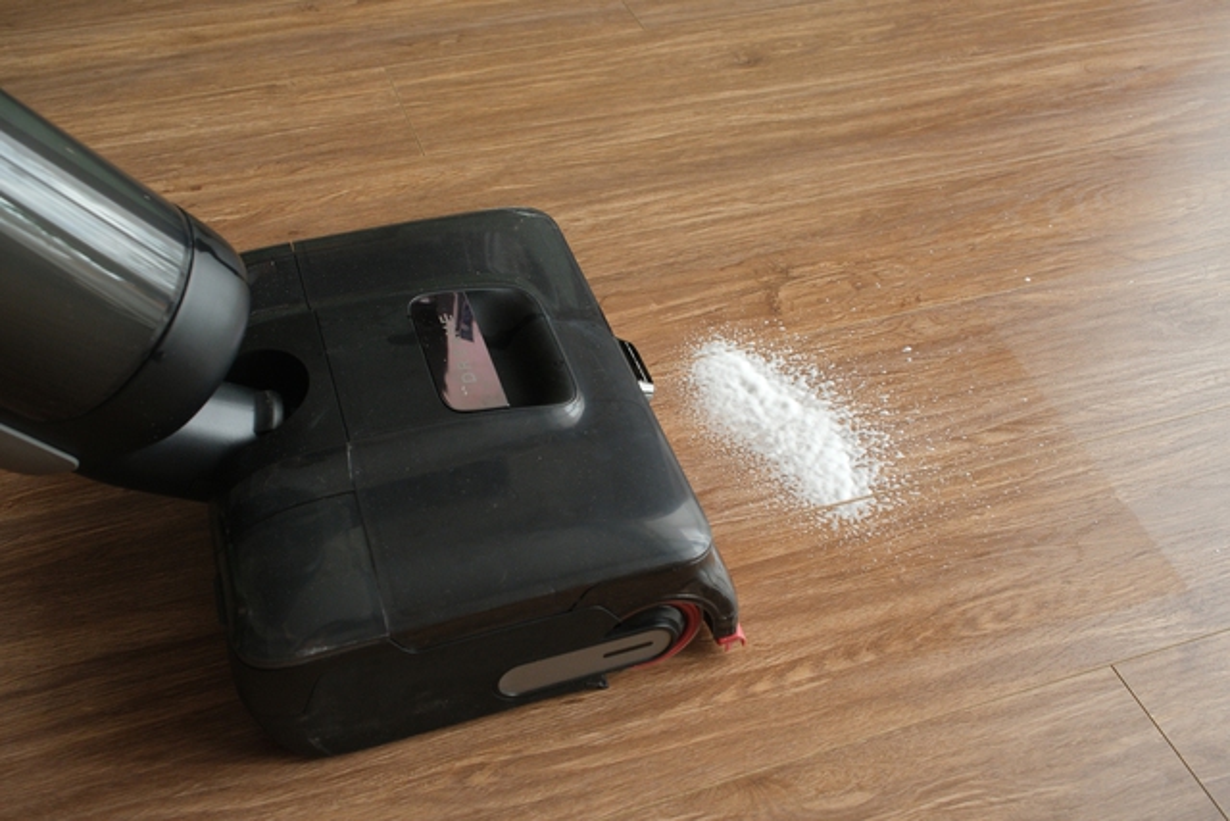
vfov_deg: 36.0
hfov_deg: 51.9
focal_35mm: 37
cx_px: 615
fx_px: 1264
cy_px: 410
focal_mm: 24.5
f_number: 5.6
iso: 1600
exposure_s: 1/125
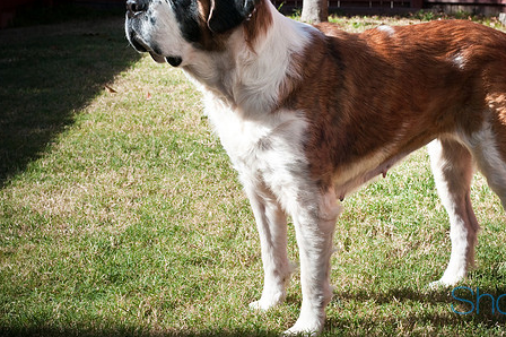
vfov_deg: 14.1
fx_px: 1362
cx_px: 304
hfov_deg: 21.0
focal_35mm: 97
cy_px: 141
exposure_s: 1/400
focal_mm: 50
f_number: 10
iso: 200
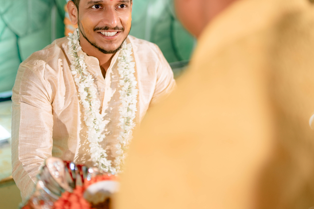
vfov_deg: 24.1
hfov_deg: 35.6
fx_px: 488
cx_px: 154
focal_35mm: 56
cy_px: 83
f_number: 1.4
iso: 400
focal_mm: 35
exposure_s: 1/320
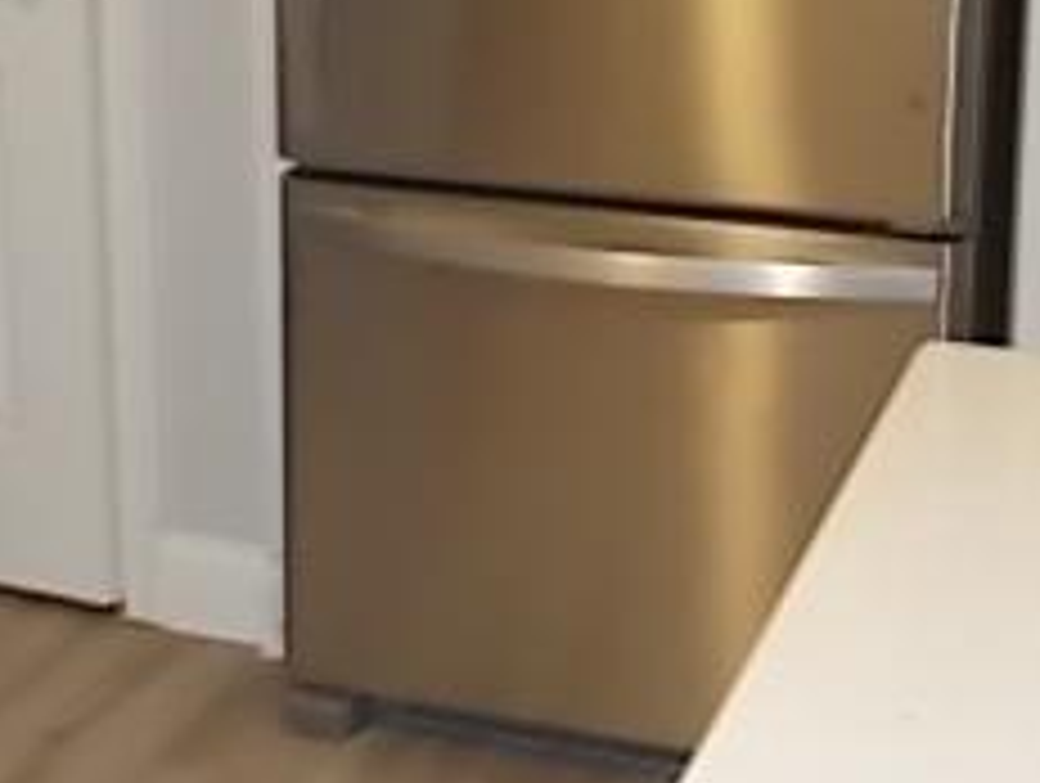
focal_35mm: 94
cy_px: 108
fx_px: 2829
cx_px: 135
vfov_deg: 15.6
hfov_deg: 20.5
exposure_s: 1/25
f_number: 3.6
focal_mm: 6
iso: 200
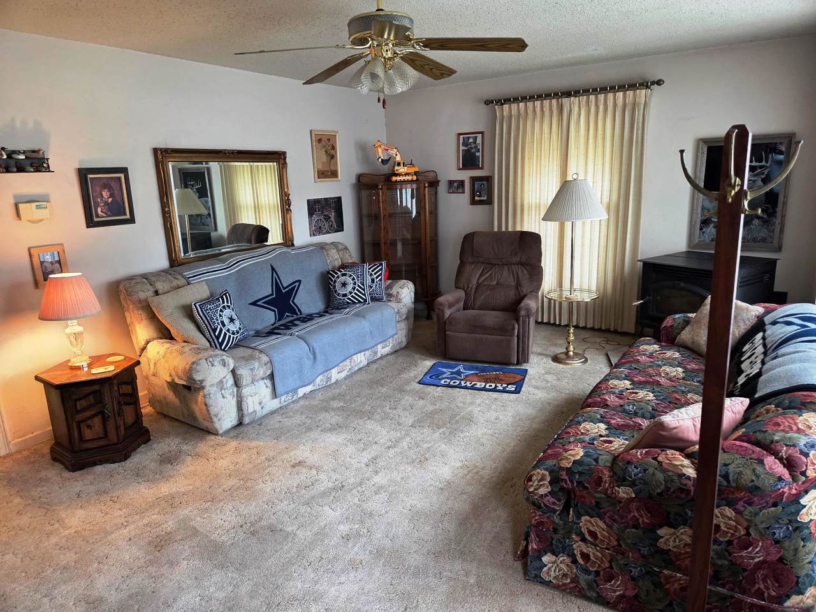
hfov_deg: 73.9
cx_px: 408
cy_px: 306
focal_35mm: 23
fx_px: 542
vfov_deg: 58.9
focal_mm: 5.4
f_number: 1.8
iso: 500
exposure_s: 1/120
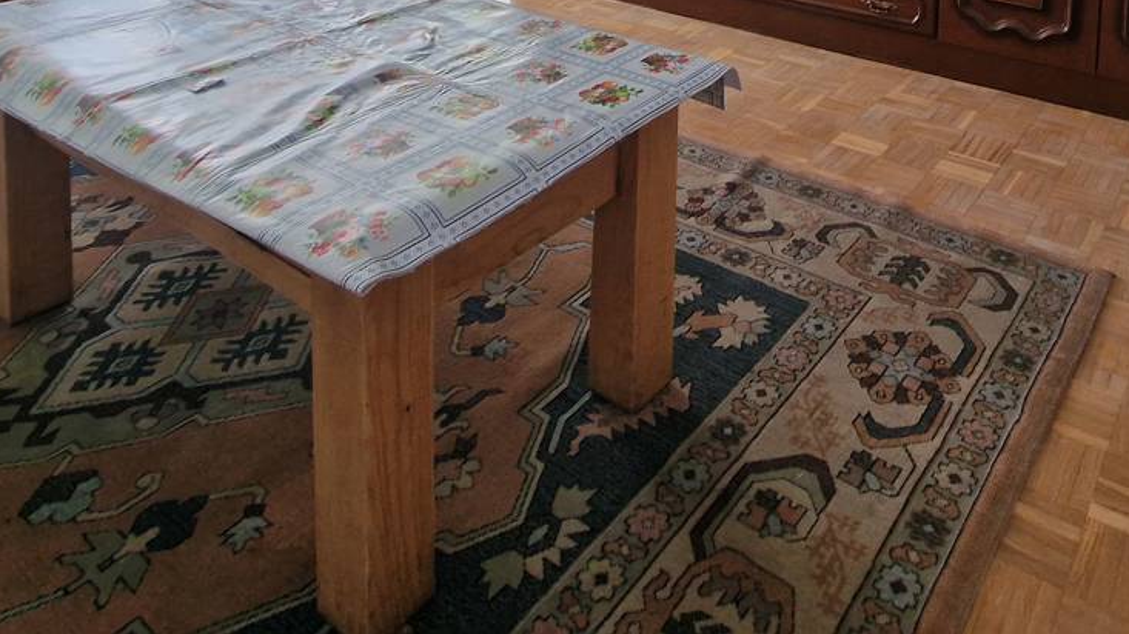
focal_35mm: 29
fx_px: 868
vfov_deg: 30.3
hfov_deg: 64.4
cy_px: -222
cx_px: 749
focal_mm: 2.2
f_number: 2.2
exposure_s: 1/50
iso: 100
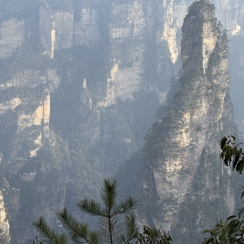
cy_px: 119
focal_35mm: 78
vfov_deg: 22.2
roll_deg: +1.4
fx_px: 622
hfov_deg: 22.1
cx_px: 71
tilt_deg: -9.5
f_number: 1.6
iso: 32
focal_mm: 5.96
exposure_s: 1/801
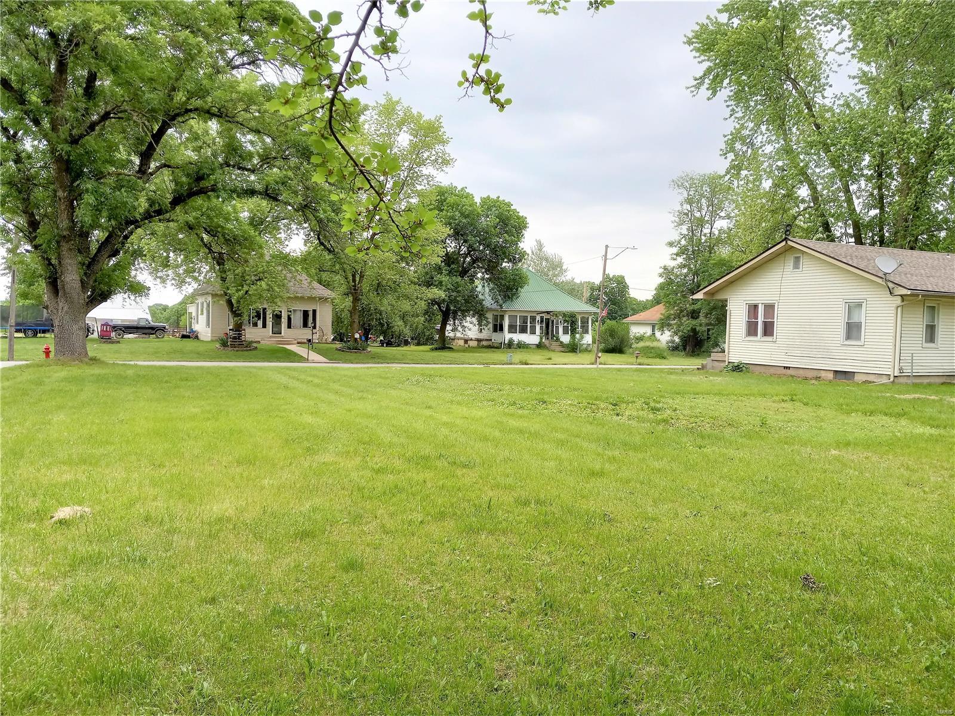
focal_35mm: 27
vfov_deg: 51.4
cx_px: 478
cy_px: 358
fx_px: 745
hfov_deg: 65.3
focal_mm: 3.94
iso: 40
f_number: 1.8
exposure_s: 1/420
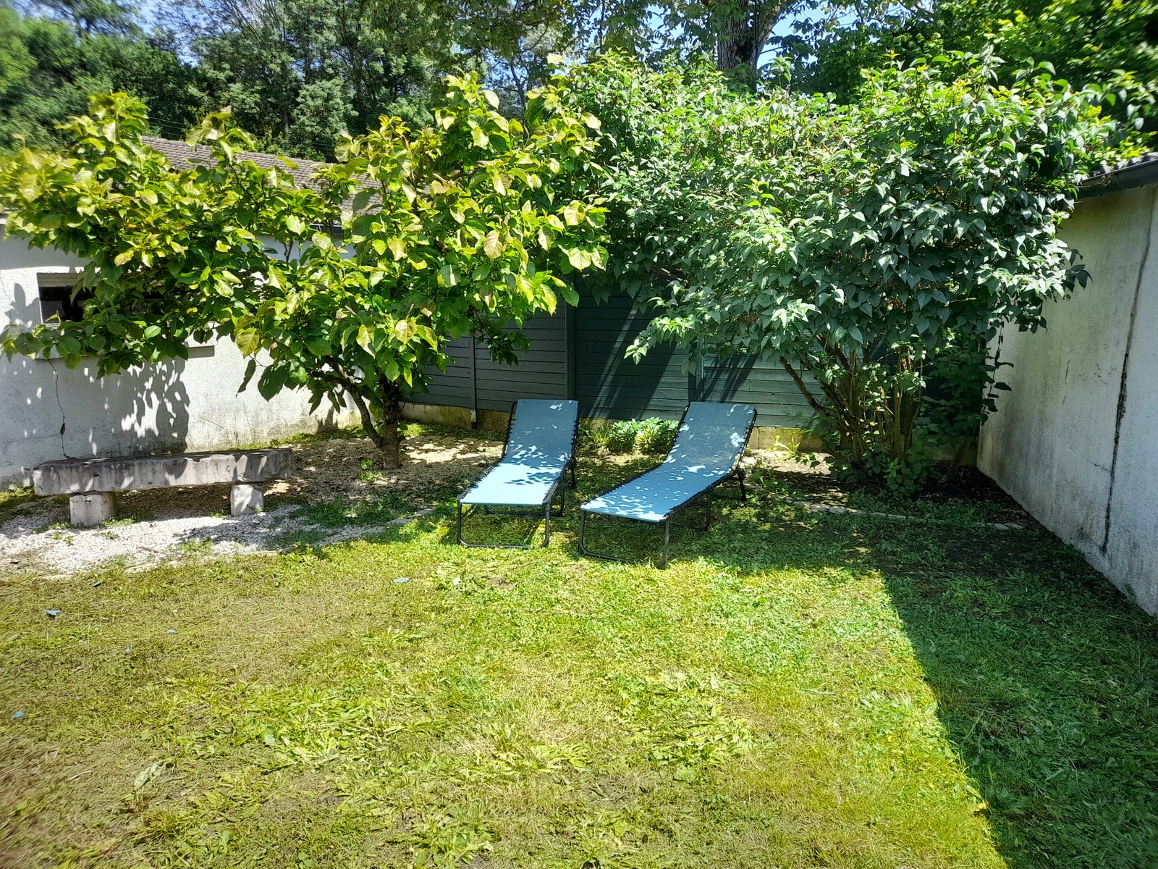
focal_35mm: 25
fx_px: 836
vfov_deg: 54.9
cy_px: 434
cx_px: 579
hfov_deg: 69.4
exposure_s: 1/333
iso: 20
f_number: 2
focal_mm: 4.6
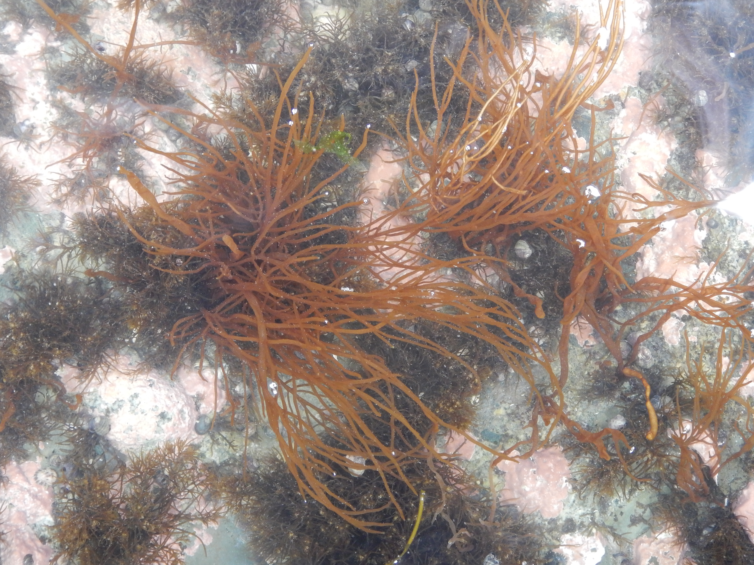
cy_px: 282
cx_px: 377
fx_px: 1220
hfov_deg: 34.3
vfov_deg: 26.1
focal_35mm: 56
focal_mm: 10.1
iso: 400
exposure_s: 1/25
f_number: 4.4
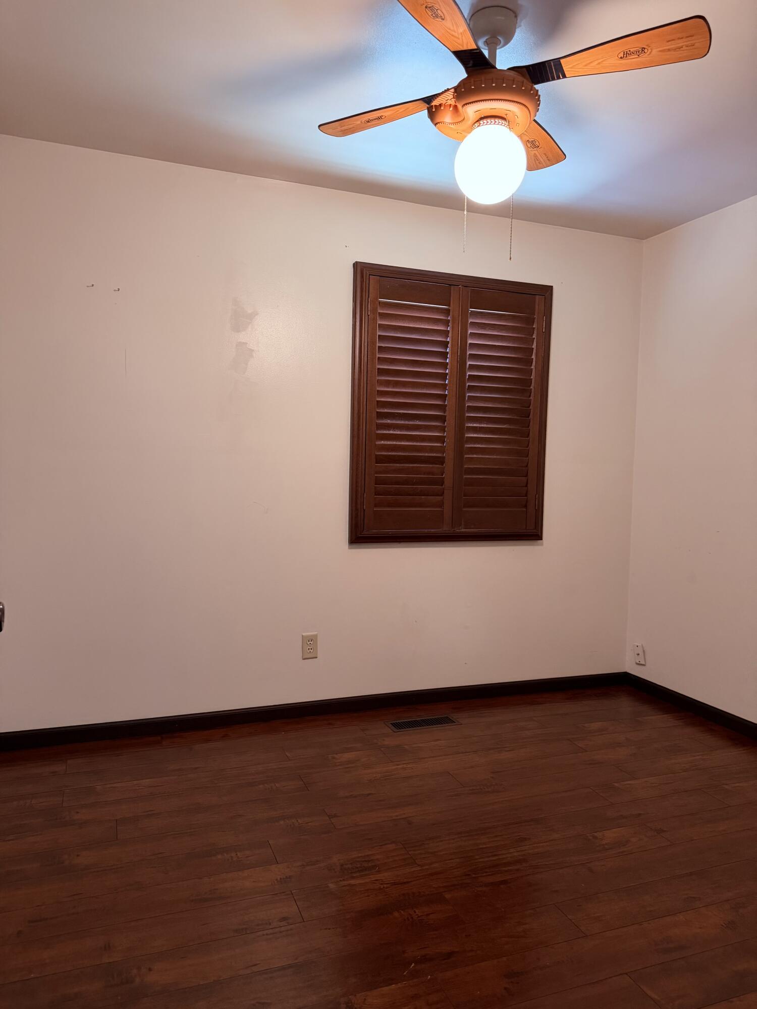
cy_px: 504
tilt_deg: -1.8
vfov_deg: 71.6
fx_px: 700
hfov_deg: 56.8
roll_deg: -2.1
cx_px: 378
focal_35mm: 24
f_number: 1.78
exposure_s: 1/60
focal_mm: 6.76
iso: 400
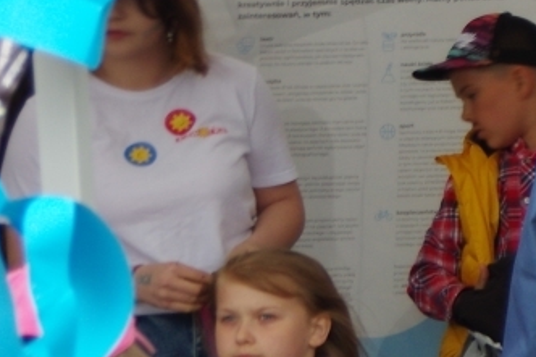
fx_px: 2500
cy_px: 229
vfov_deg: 8.2
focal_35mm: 168
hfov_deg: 10.2
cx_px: 1400
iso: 200
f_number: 4
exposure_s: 1/50
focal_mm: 21
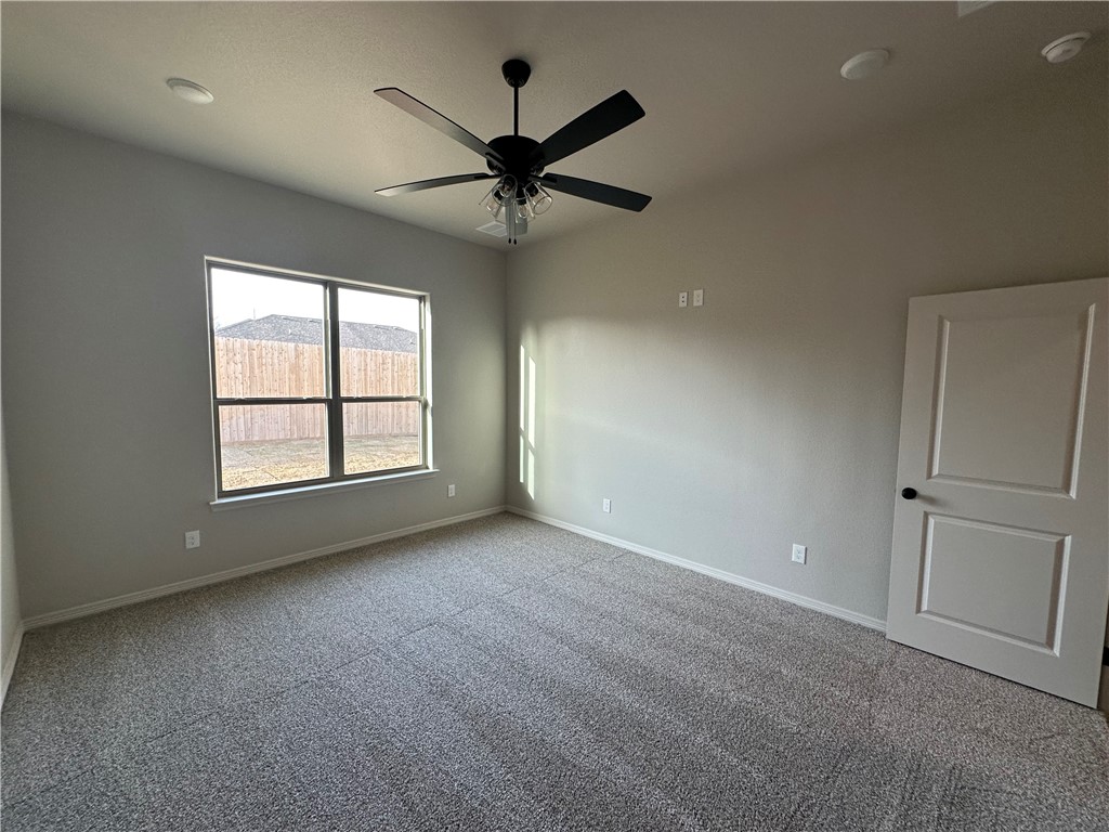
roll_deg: -0.6
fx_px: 449
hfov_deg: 102.1
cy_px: 416
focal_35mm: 14
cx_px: 554
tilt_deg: -3.7
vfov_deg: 85.7
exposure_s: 1/120
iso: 100
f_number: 2.2
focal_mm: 2.22
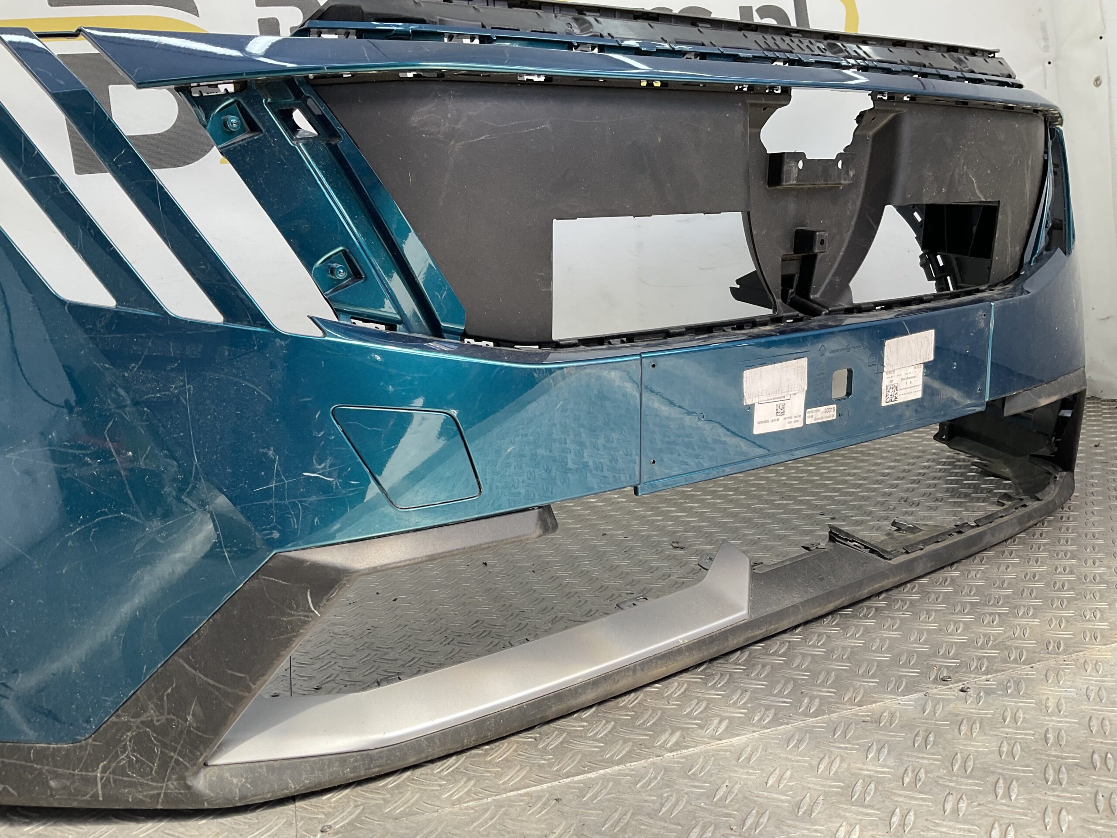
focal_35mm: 29
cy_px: 419
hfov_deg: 61.7
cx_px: 558
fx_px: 936
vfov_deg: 48.2
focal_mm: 3
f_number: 1.8
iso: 16
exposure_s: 1/124
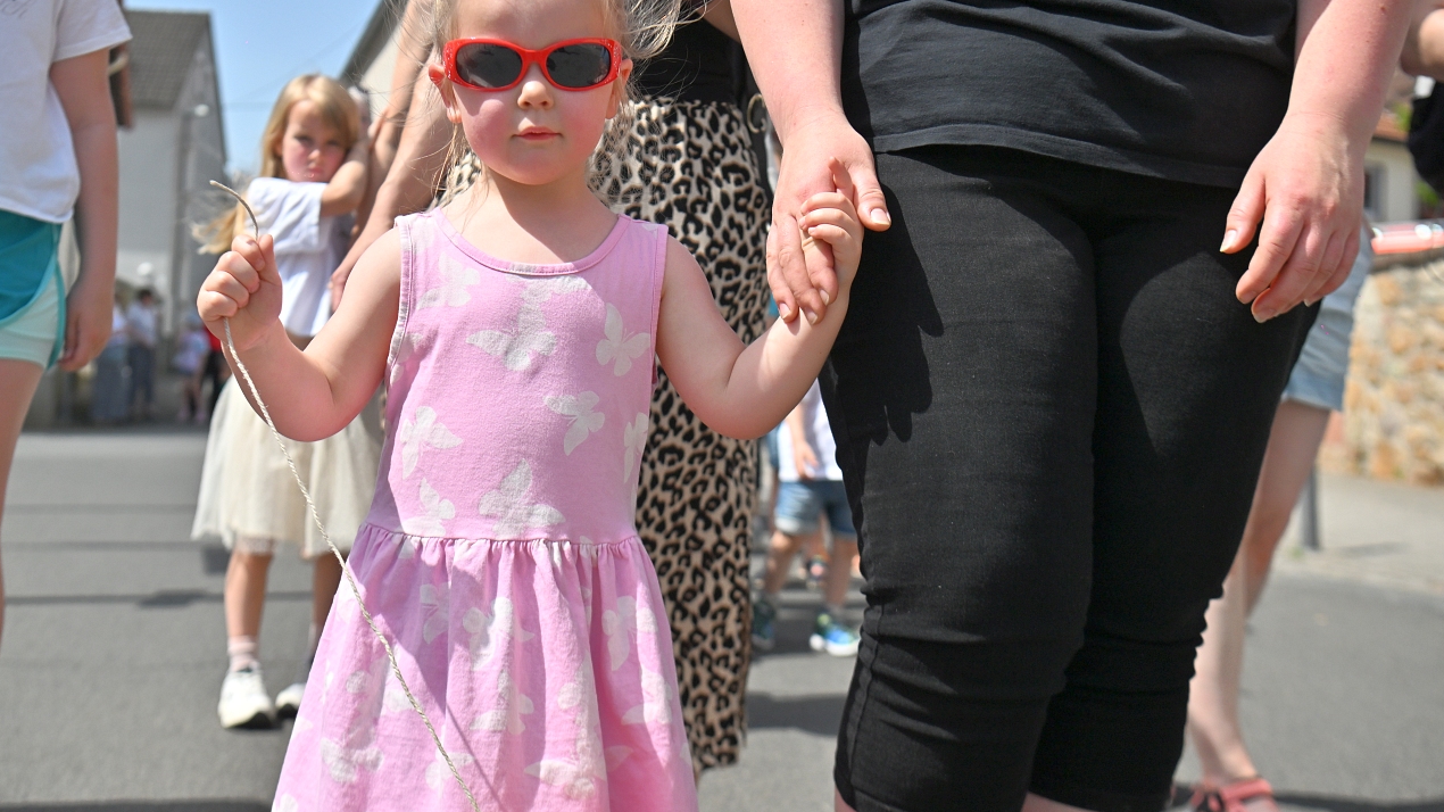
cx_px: 666
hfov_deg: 43.7
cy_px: 317
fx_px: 1799
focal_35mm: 47
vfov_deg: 25.4
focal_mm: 38
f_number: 5.6
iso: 320
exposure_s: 1/5000
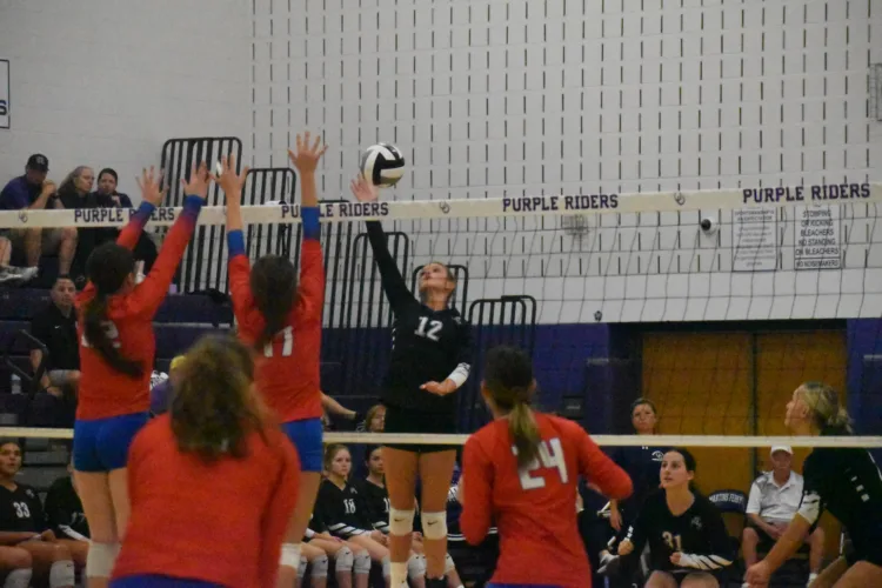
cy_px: 294
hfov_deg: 11.8
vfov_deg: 7.9
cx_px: 441
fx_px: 4263
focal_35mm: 174
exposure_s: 1/1250
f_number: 5.6
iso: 25600
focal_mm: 116
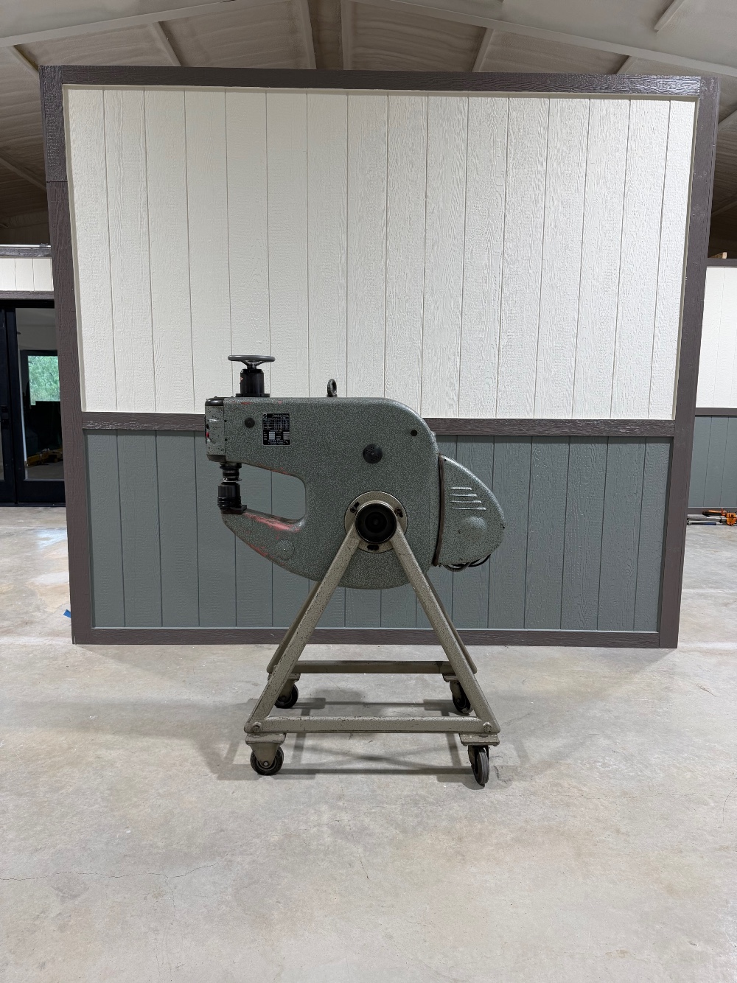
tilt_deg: -9.4
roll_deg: -1.7
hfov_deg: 56.8
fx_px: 682
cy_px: 492
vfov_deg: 71.6
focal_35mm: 24
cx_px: 368
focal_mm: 6.76
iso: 100
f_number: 1.78
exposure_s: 1/121
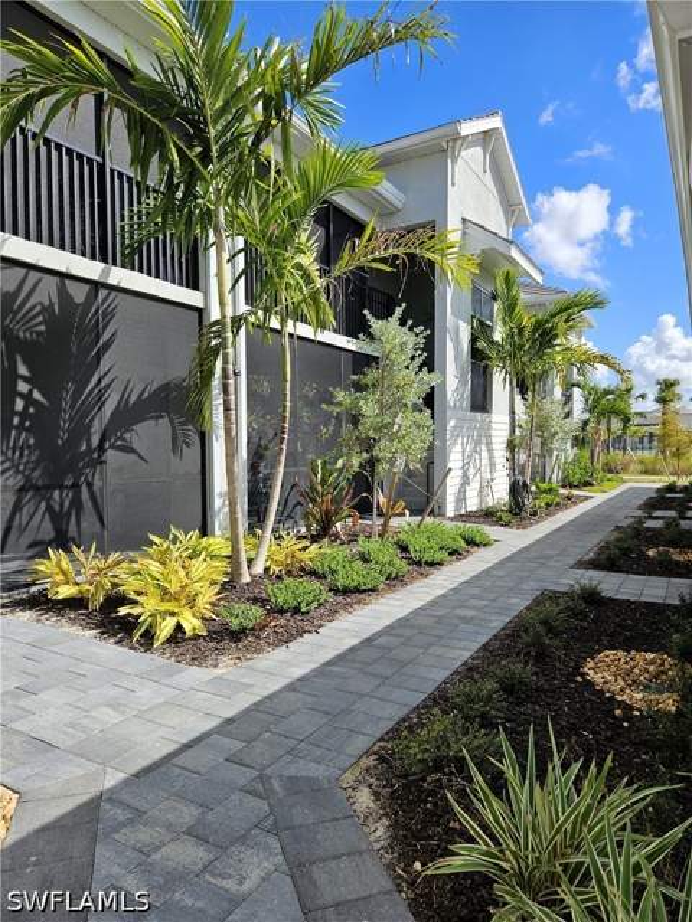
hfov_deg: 58.9
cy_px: 461
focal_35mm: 23
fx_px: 613
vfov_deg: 73.9
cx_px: 346
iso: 25
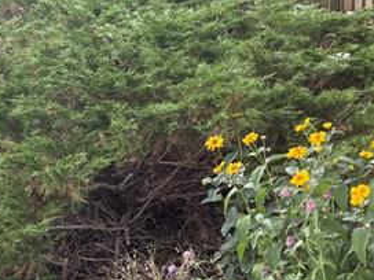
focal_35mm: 98
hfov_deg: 18.4
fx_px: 1059
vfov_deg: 14.8
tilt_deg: -1.7
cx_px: 507
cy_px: -1
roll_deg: -0.8
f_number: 1.6
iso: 64
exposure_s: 1/300
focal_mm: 5.96
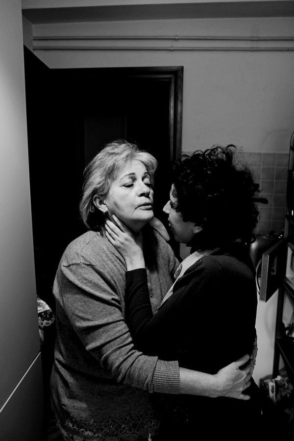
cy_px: 220
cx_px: 147
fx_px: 331
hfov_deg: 47.9
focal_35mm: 27
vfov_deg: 67.4
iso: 800
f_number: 3.6
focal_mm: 18
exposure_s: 1/30
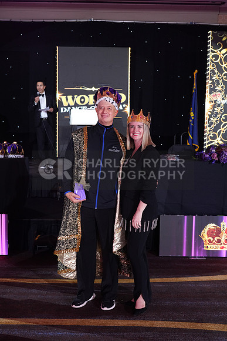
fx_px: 369
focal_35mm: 39
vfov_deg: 49.5
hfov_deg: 34.2
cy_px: 170
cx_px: 114
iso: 2500
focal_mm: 39
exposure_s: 1/200
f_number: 5
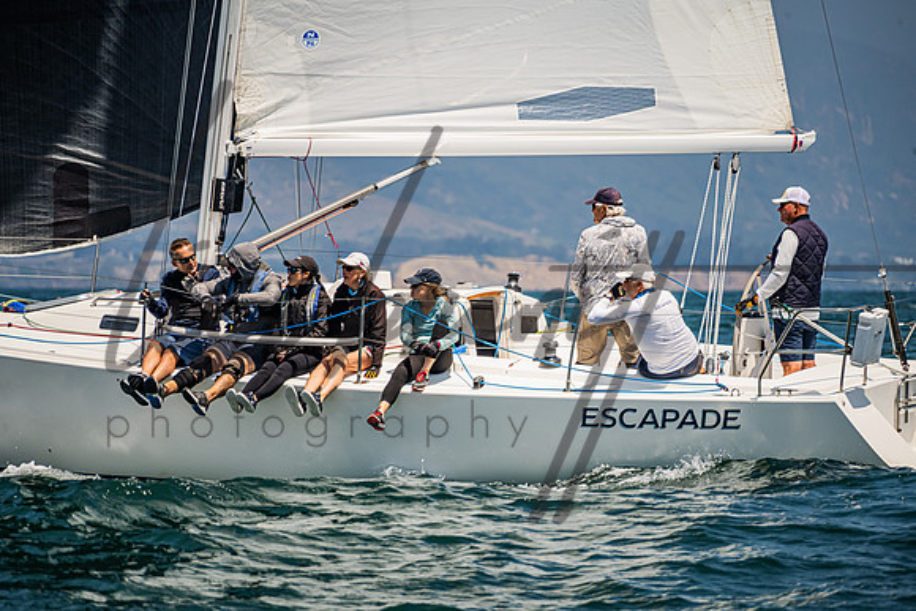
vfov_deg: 3.4
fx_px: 10307
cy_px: 306
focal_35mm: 405
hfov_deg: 5.1
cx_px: 458
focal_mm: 400
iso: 500
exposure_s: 1/1600
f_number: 8
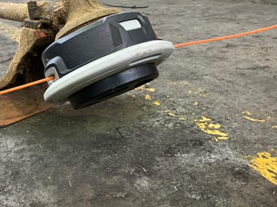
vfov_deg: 36.7
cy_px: 90
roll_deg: +3.4
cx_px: 86
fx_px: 312
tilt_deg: -21.7
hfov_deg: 46.9
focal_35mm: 39
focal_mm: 3
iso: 200
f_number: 1.8
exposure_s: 1/50
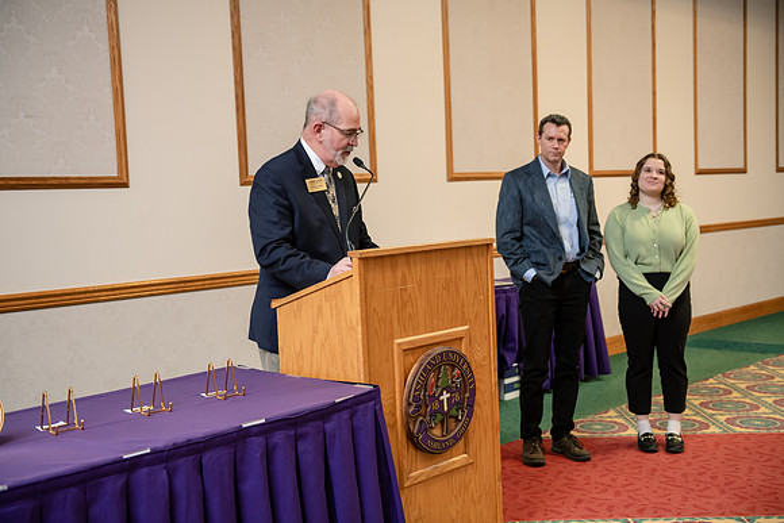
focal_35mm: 48
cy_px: 262
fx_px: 1046
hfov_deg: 41.1
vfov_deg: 28.1
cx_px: 392
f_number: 3.2
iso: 1000
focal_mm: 48
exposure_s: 1/125
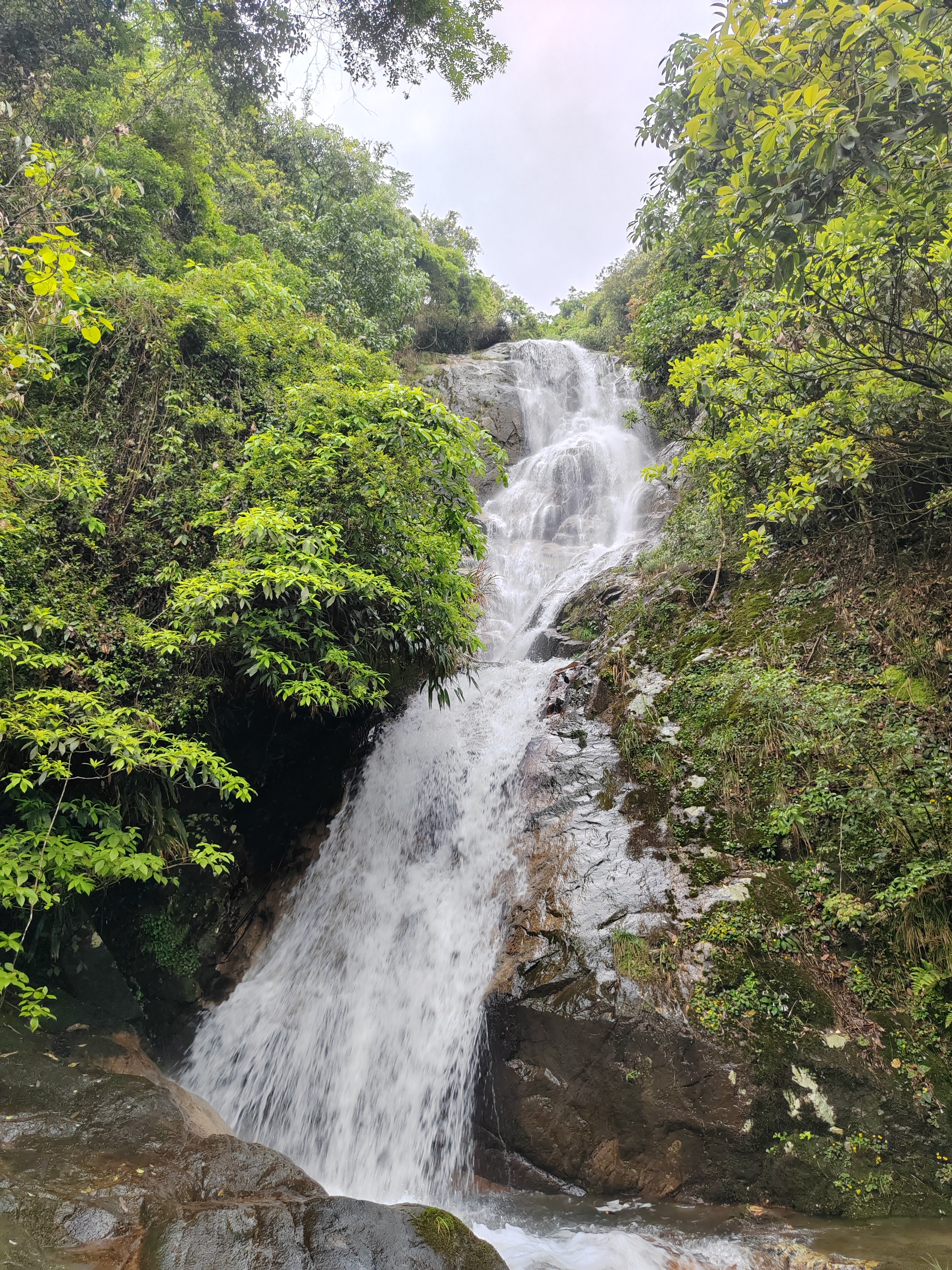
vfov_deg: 65.3
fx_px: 990
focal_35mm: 27
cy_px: 635
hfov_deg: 51.4
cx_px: 476
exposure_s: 1/100
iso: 100
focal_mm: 6.14
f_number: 1.8
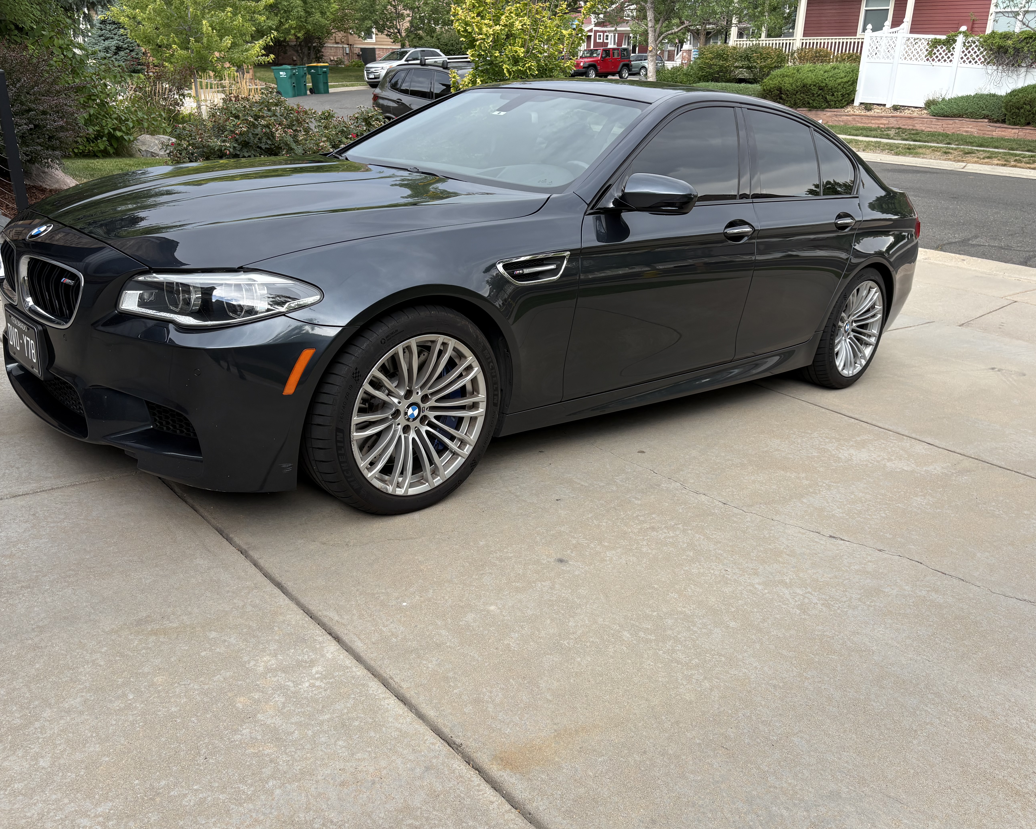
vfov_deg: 51.5
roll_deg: -0.4
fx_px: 859
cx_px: 524
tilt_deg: -22.3
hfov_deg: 62.2
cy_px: 429
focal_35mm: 28
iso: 50
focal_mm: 5.96
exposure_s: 1/363
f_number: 1.6
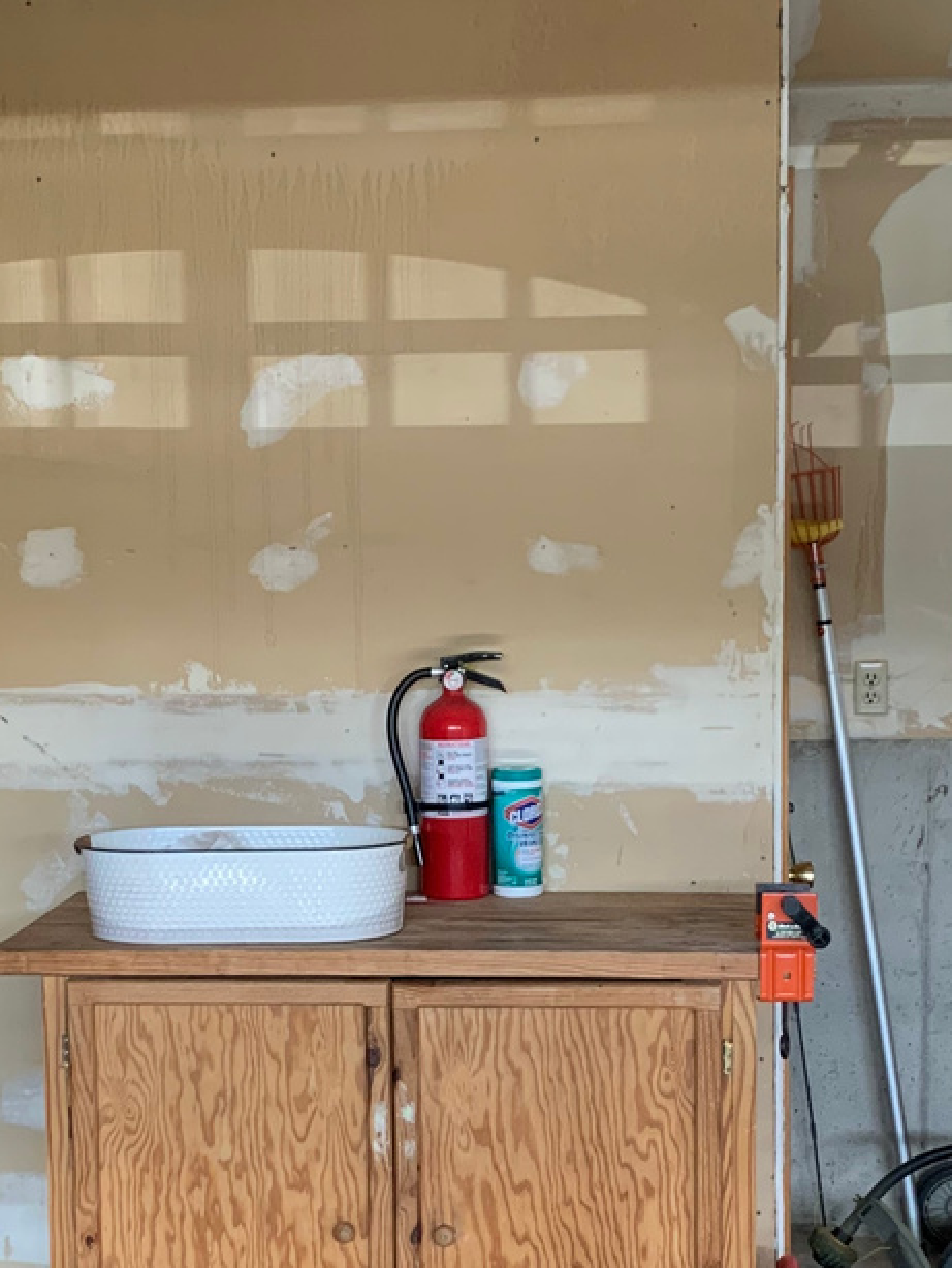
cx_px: 463
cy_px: 892
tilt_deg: -7.7
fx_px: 2382
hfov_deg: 22.6
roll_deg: +1.2
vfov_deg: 29.5
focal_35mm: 65
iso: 200
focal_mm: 4.25
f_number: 1.8
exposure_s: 1/60
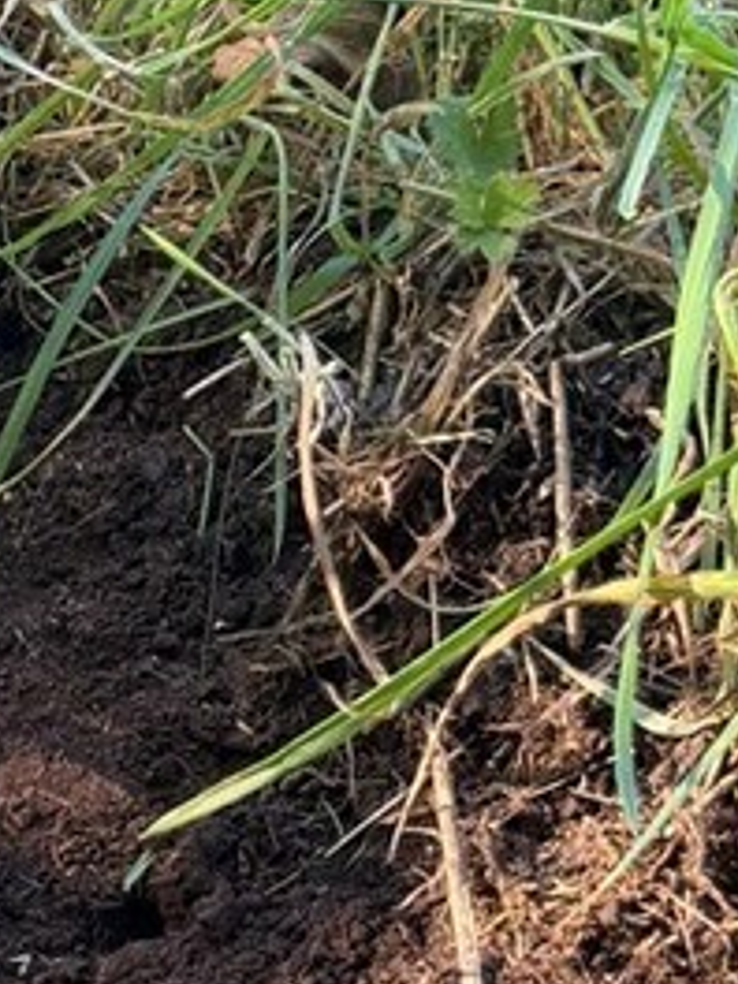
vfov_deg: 15.0
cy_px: 250
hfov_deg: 11.1
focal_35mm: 131
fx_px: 3724
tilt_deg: -26.2
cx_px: -127
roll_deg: +10.0
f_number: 1.78
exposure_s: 1/121
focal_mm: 6.76
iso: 80
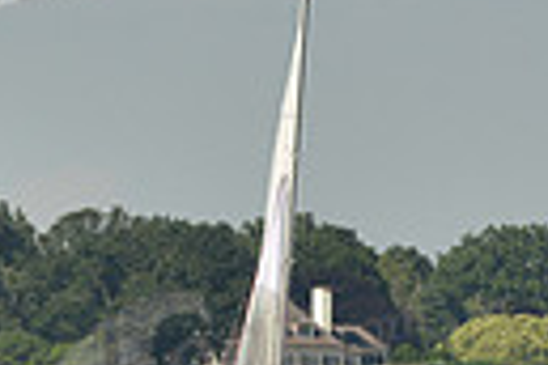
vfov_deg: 1.0
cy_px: 219
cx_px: -387
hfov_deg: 1.5
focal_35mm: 1391
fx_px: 21172
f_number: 7.1
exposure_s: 1/1250
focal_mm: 310
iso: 250
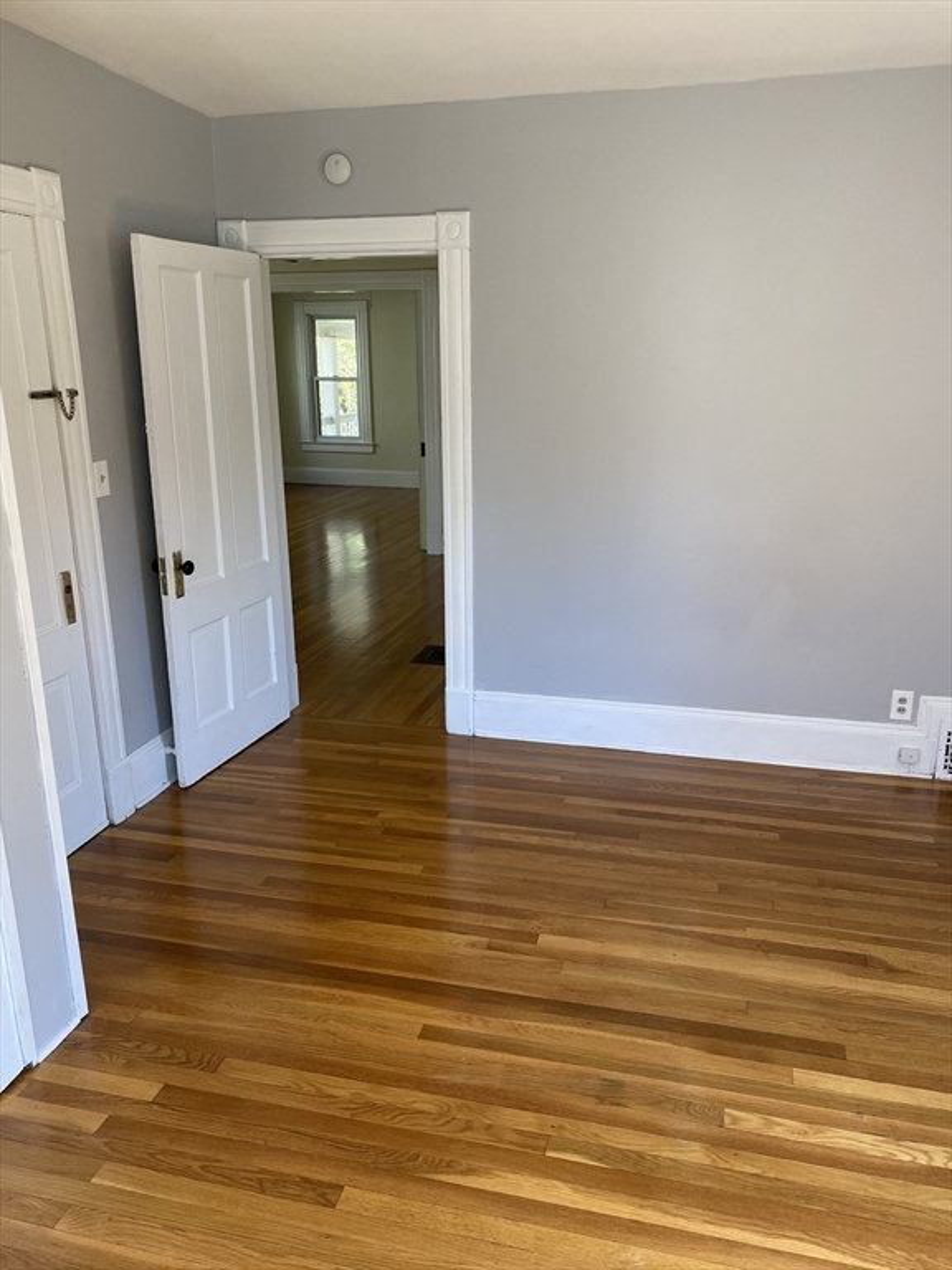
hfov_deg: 53.1
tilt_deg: -15.3
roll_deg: +0.3
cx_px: 476
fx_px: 953
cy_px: 635
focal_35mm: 26
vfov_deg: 67.3
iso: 100
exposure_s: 1/121
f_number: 1.8
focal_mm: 4.25
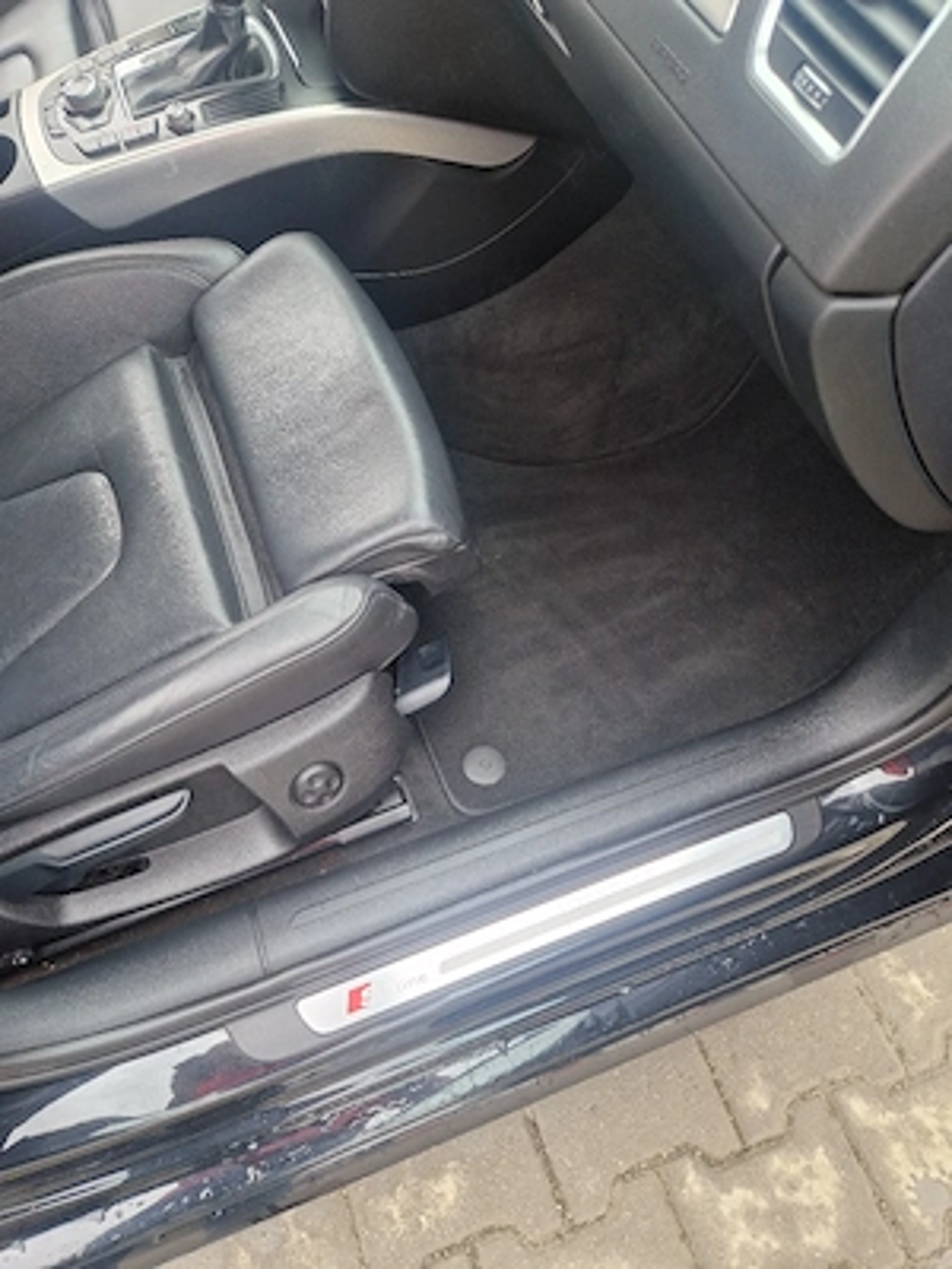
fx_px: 843
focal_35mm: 23
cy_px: 634
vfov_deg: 73.9
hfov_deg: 58.9
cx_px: 476
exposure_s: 1/182
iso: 200
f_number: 1.8
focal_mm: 5.4
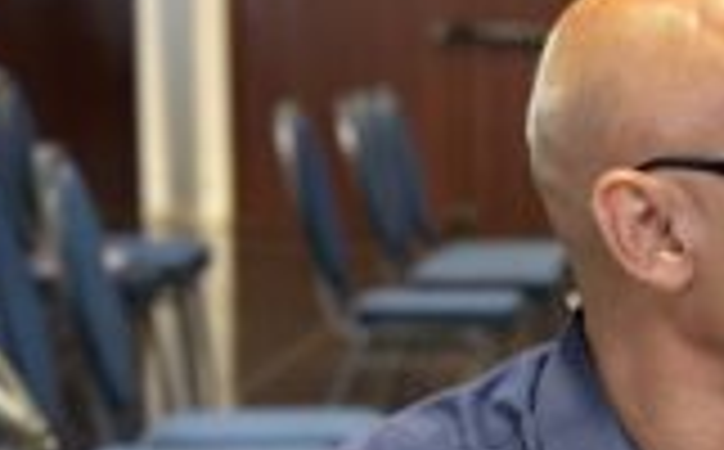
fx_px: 3329
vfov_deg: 7.6
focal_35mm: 169
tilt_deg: -11.5
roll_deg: -1.6
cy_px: 657
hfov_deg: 11.8
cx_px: 1135
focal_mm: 6.86
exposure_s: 1/33
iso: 250
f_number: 1.78
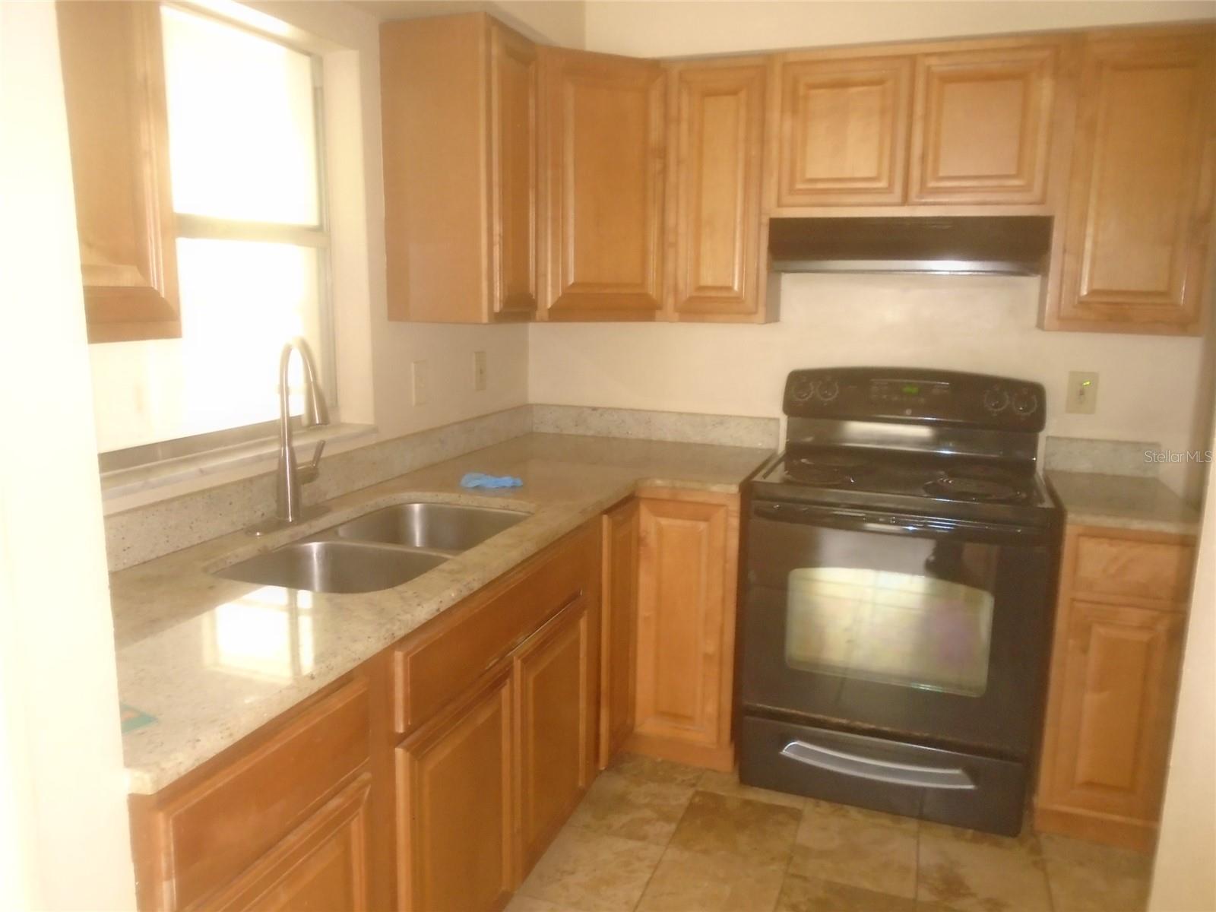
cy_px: 456
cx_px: 608
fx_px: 913
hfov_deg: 67.3
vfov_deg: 53.1
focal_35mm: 26
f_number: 3.2
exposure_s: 1/6
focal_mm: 4.6
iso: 400
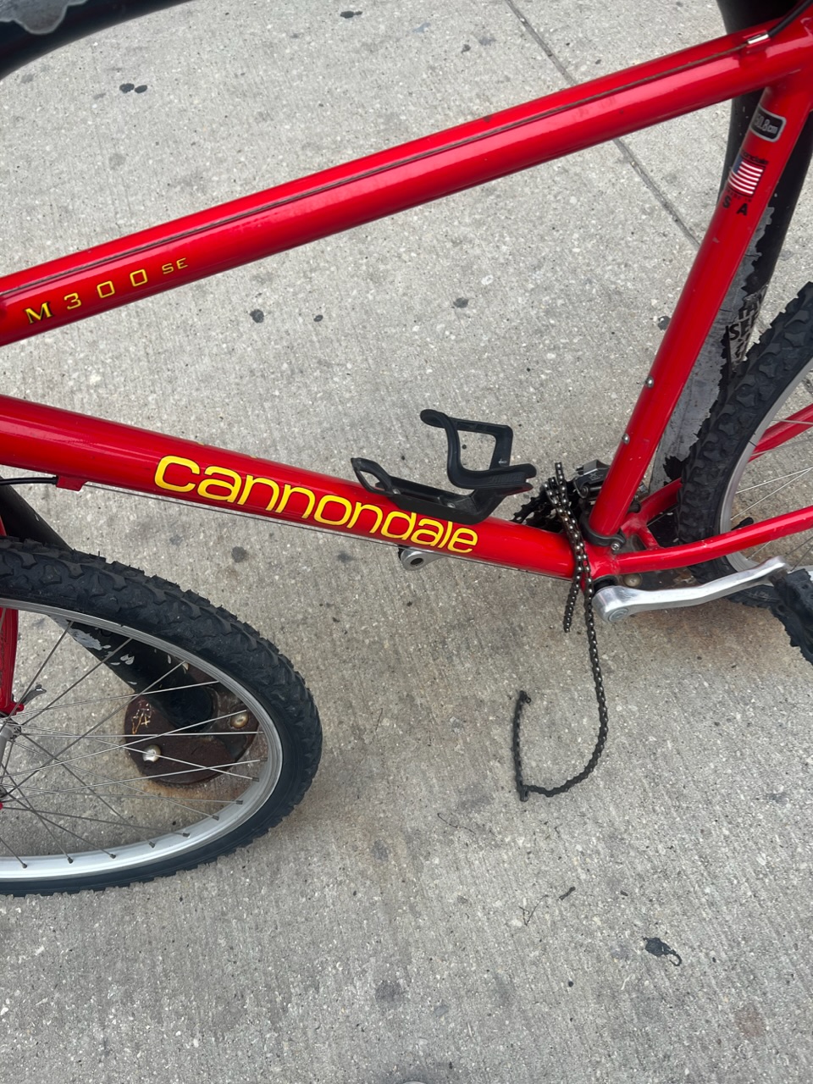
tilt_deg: -58.3
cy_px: 542
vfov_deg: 67.3
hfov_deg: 53.1
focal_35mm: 26
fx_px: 814
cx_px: 406
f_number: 1.5
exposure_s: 1/394
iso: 50
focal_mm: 5.7
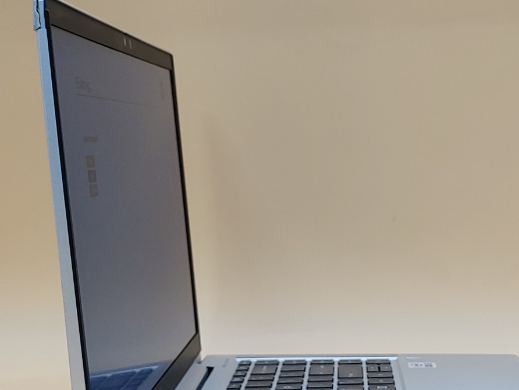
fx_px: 1065
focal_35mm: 71
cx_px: 318
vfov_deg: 20.6
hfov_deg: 27.3
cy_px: 262
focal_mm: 4.36
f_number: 1.8
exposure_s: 1/109
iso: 50
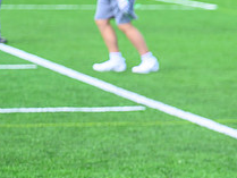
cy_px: 140
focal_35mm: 283
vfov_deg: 5.3
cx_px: 342
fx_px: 1939
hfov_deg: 6.9
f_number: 2.8
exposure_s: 1/2000
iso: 250
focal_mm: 70
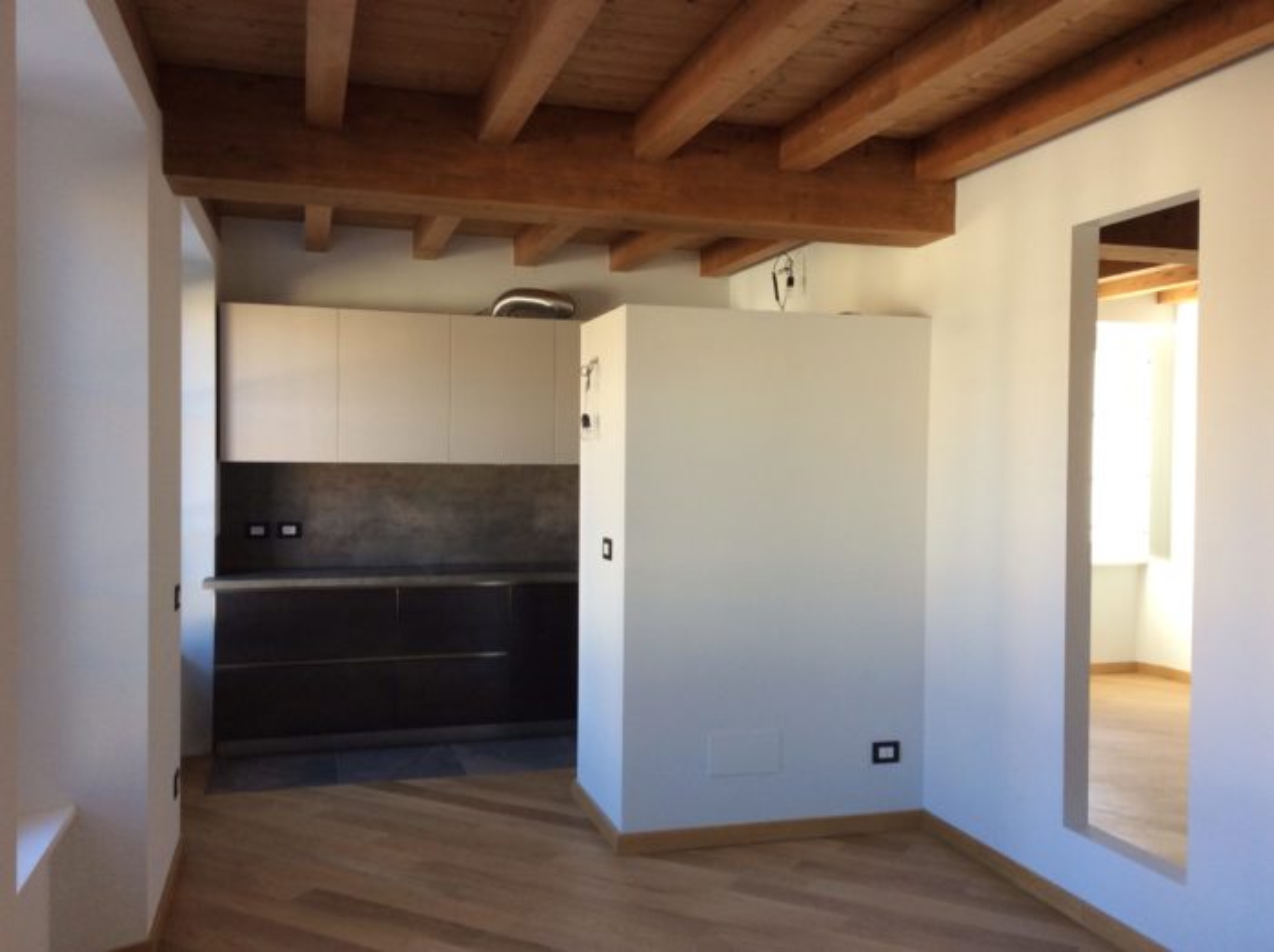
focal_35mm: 32
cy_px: 476
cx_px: 637
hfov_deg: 56.9
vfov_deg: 44.1
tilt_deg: -1.2
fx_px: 1176
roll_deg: -1.2
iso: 40
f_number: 2.4
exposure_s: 1/40
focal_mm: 3.3
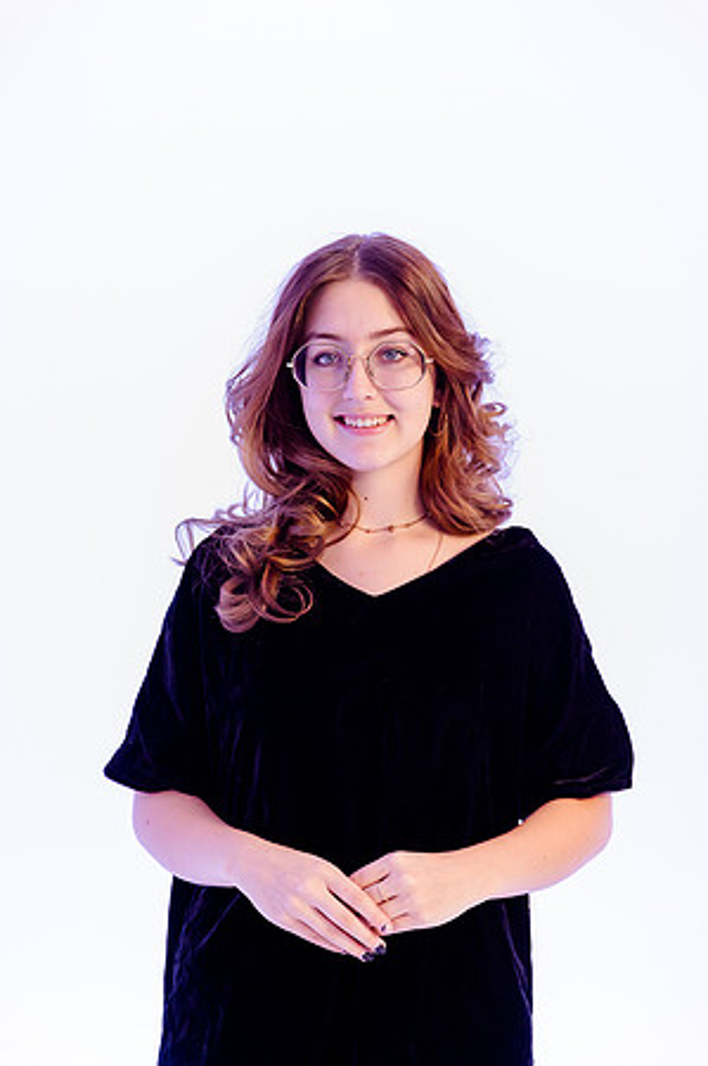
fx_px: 3548
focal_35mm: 120
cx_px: 354
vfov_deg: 17.1
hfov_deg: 11.4
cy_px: 533
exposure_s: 1/400
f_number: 4
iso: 3200
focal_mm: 120
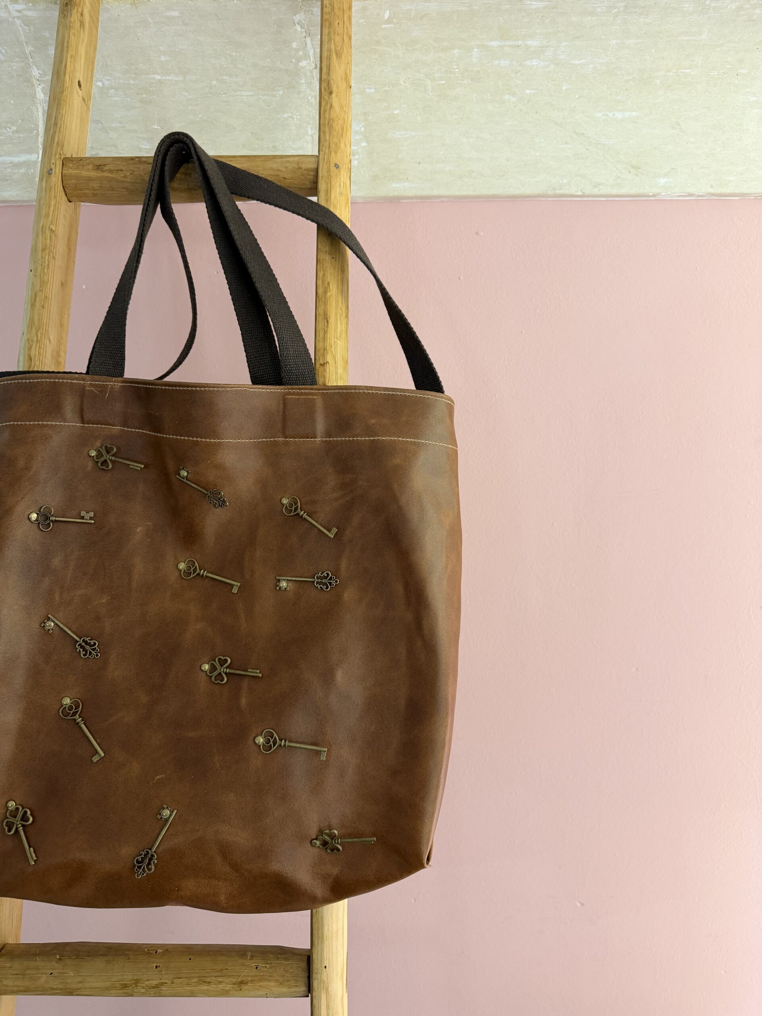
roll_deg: +0.2
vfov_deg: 71.6
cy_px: 508
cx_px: 381
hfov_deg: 56.8
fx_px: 704
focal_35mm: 24
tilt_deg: -10.6
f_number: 1.78
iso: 200
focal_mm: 6.76
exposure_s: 1/50
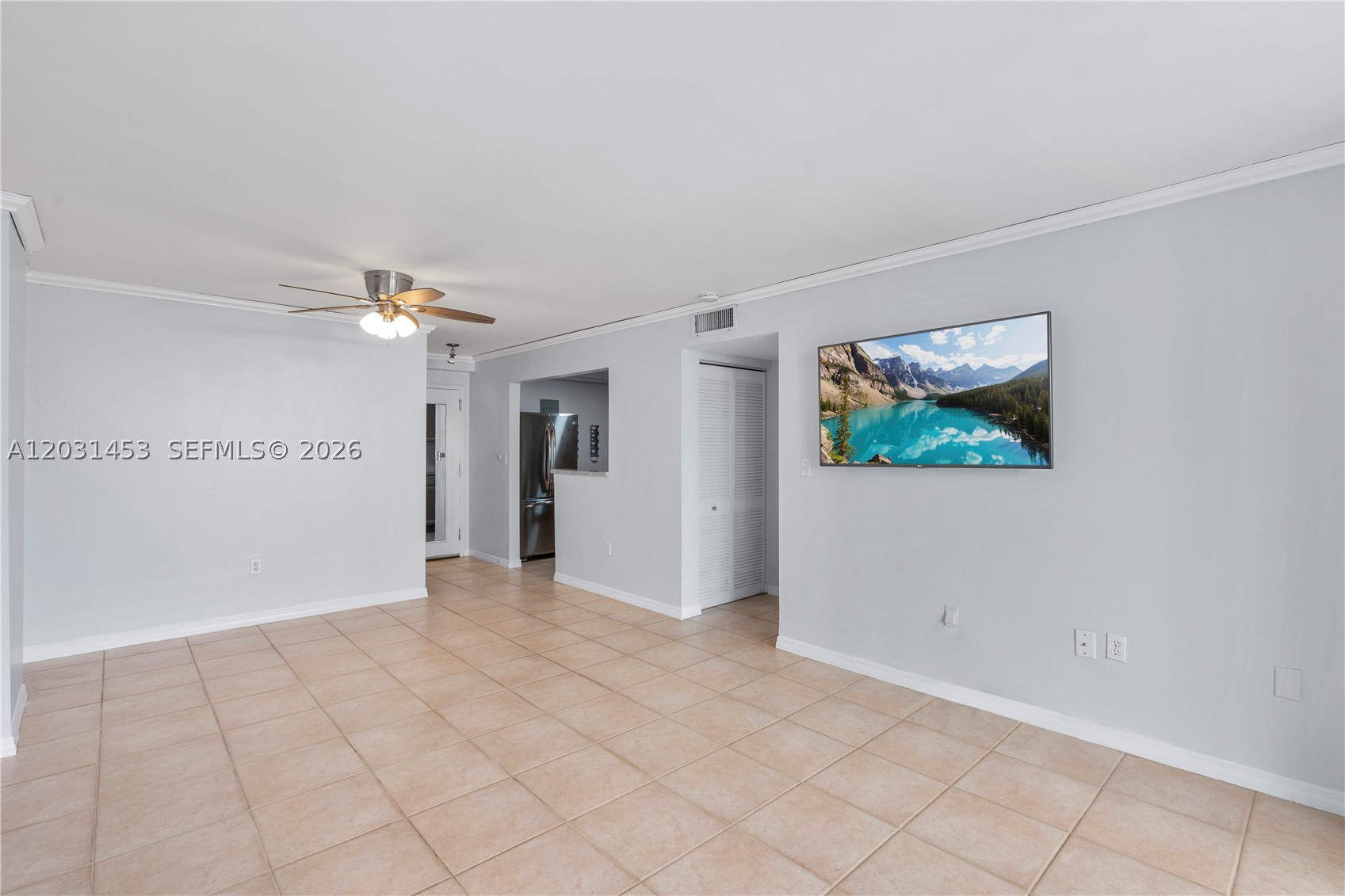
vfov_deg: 73.7
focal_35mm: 16
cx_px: 672
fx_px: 598
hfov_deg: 96.7
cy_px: 448
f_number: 9
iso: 100
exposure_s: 1/1.25
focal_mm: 16
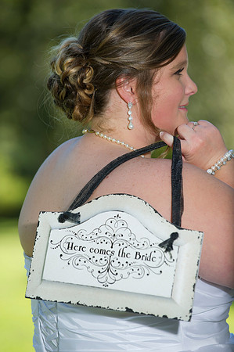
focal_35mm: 200
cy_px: 176
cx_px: 117
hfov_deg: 6.9
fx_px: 1954
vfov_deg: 10.3
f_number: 3.5
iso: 200
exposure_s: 1/250
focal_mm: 200
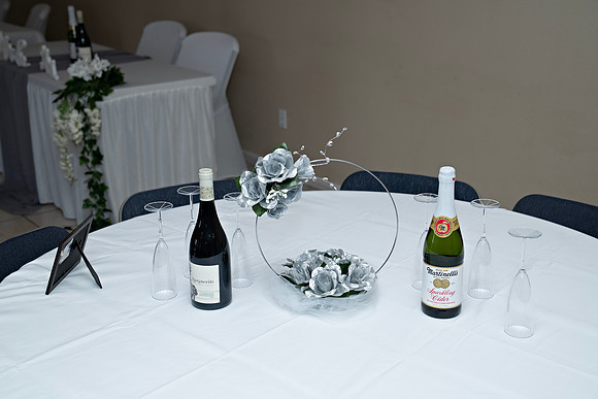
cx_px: 299
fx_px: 831
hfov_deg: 39.6
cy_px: 200
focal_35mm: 50
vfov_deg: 27.0
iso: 500
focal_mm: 50
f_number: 5
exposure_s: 1/160
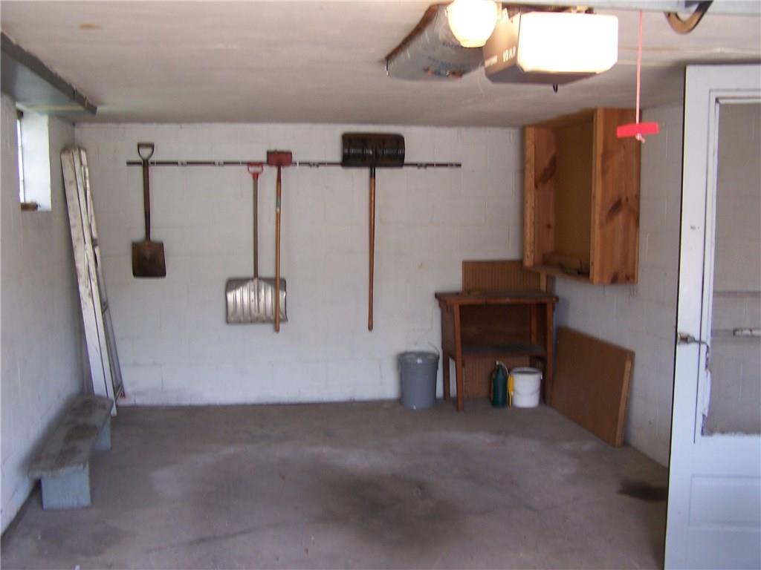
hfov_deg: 49.0
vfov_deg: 37.7
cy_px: 285
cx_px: 380
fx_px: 835
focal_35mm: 38
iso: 80
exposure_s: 1/30
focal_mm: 6.3
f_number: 2.8
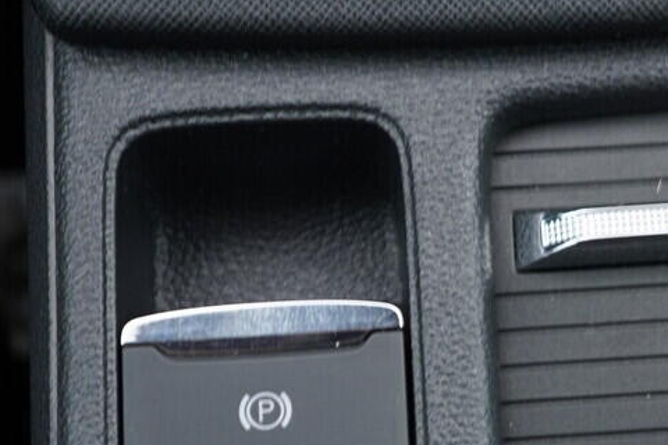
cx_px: 618
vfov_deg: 12.6
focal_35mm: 108
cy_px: 355
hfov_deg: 18.6
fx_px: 2004
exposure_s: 1/40
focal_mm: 24
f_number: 2.8
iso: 200
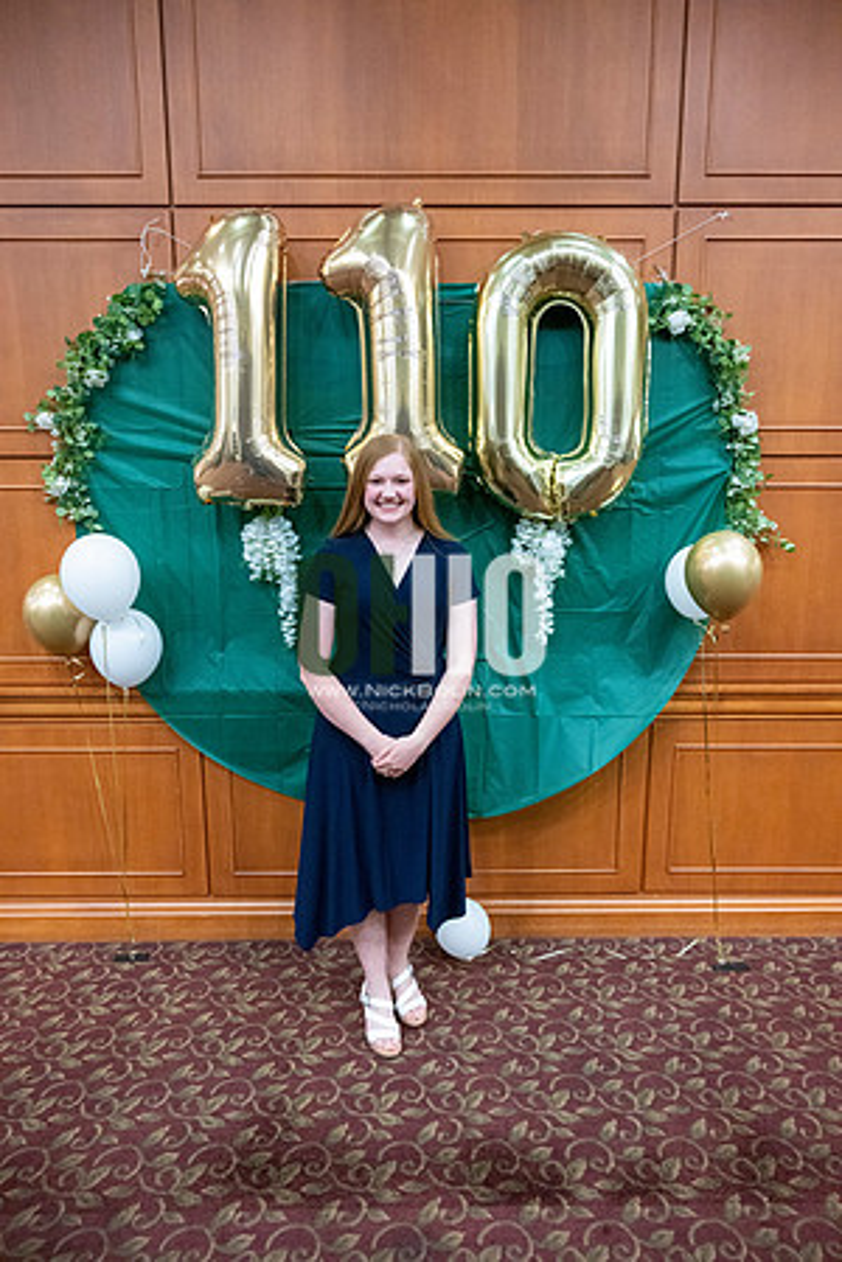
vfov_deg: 73.7
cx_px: 421
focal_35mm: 24
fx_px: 842
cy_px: 631
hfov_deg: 53.1
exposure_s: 1/125
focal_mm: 24
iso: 6400
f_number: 4
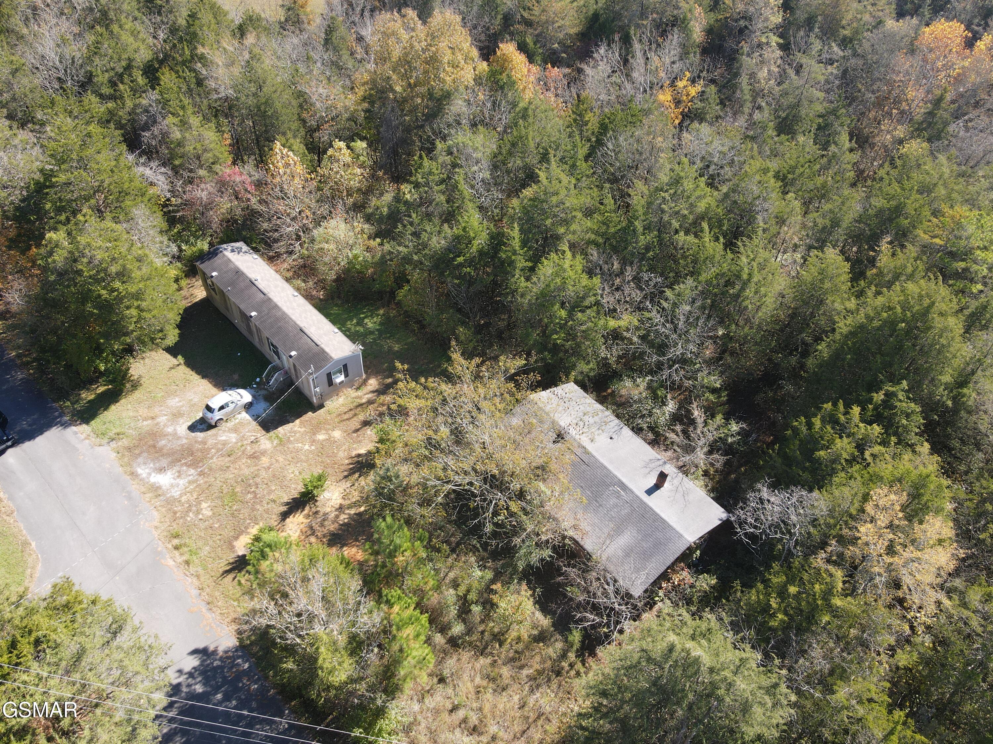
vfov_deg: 56.8
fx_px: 688
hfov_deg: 71.6
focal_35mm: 24
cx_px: 496
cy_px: 372
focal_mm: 4.5
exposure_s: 1/125
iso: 100
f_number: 2.8
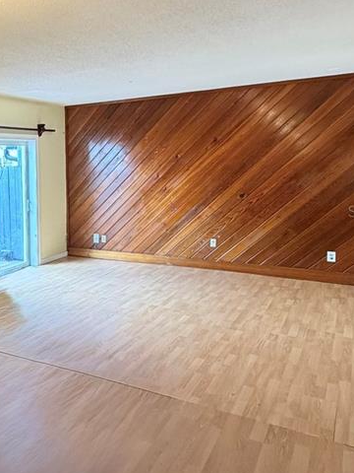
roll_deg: +1.7
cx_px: -25
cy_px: 211
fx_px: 477
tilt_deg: -4.9
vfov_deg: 52.5
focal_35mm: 35
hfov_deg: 35.5
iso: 320
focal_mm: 2.22
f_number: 2.2
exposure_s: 1/60
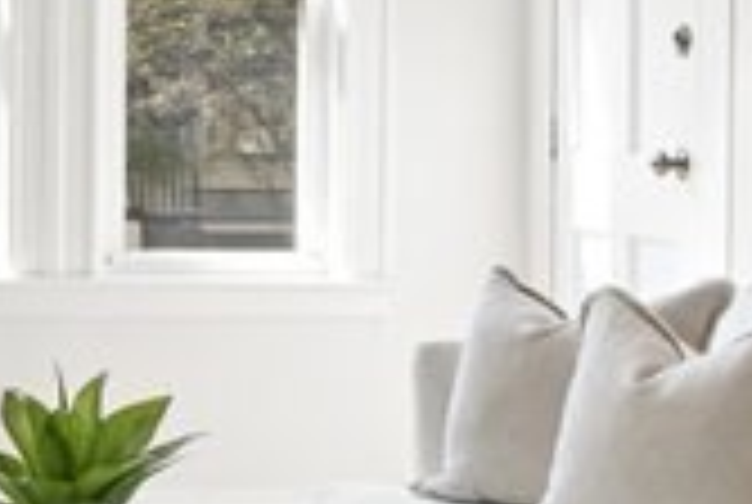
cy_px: 115
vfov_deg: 14.0
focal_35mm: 98
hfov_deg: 19.3
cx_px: -212
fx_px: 2051
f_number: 8
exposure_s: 1/30
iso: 800
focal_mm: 16
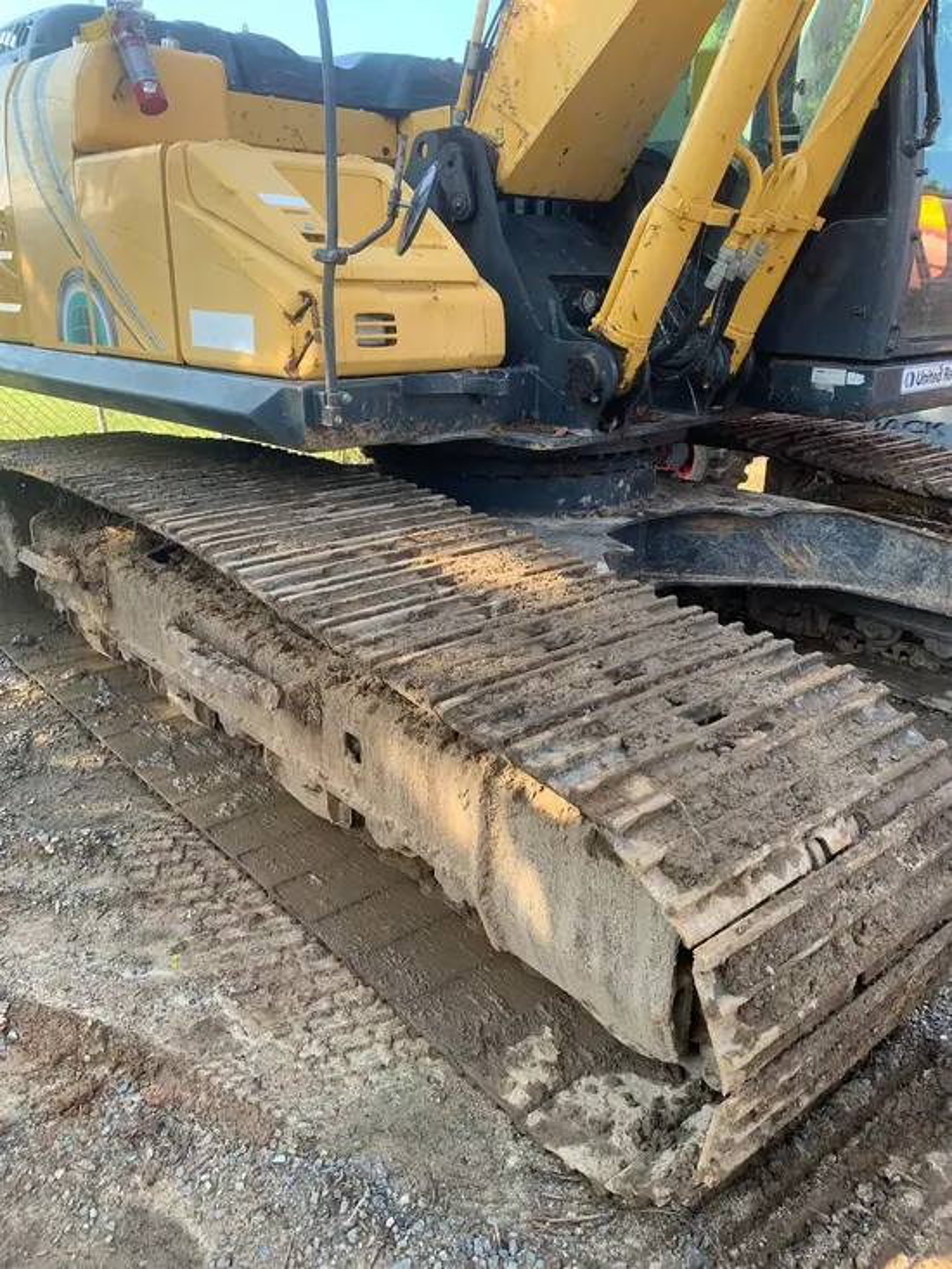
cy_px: 634
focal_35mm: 26
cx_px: 476
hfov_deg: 53.1
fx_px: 953
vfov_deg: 67.3
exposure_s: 1/130
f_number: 1.8
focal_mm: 4.25
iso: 25
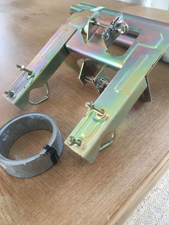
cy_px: 116
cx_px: 85
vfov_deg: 58.3
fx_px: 202
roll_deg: +12.1
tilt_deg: -43.7
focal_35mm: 31
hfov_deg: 45.4
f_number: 2.2
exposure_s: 1/33
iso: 64
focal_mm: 4.15
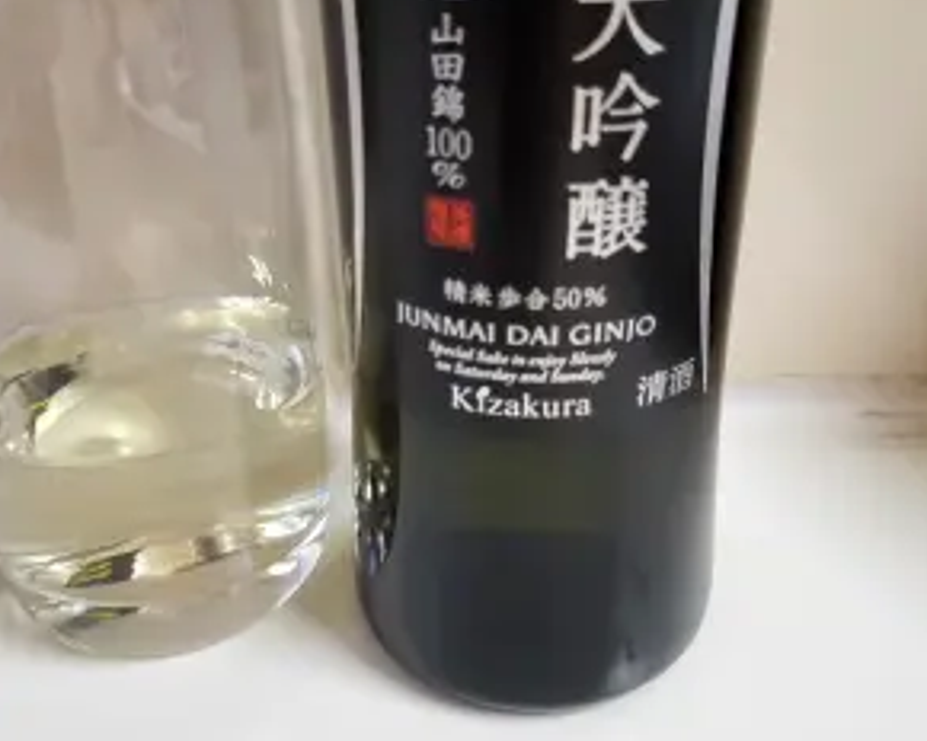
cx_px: 464
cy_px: 294
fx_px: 960
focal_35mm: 35
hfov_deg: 51.5
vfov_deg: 42.0
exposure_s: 1/50
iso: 640
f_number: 1.8
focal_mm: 5.4
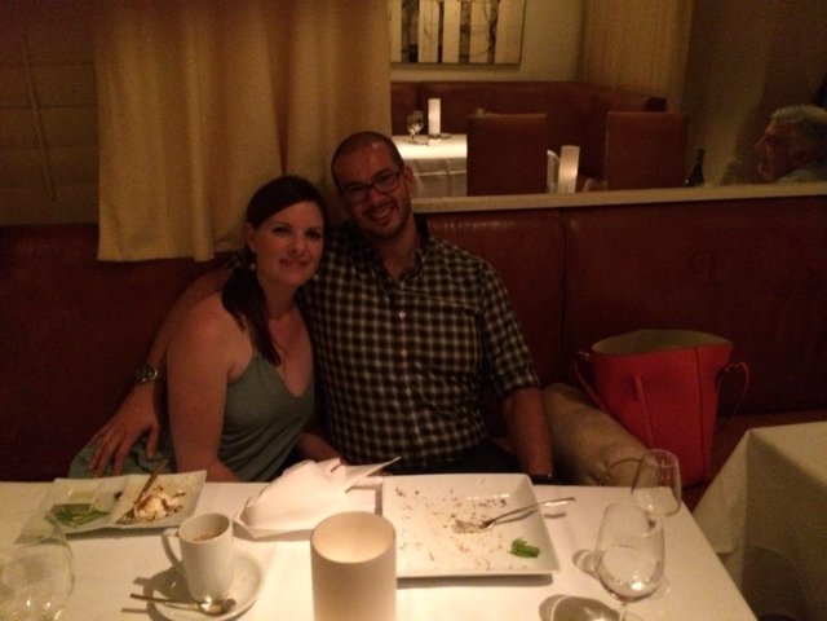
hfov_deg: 60.0
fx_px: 717
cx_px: 414
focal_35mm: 30
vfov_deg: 46.8
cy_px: 310
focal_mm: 4.12
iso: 1250
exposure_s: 1/15
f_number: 2.2
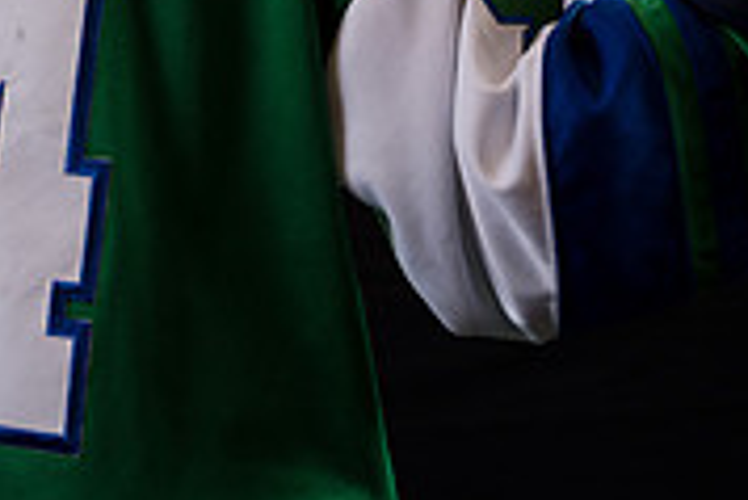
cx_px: 168
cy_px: -225
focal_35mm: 164
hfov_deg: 12.5
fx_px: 3410
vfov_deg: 8.2
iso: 80
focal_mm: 50.3
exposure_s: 1/160
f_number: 4
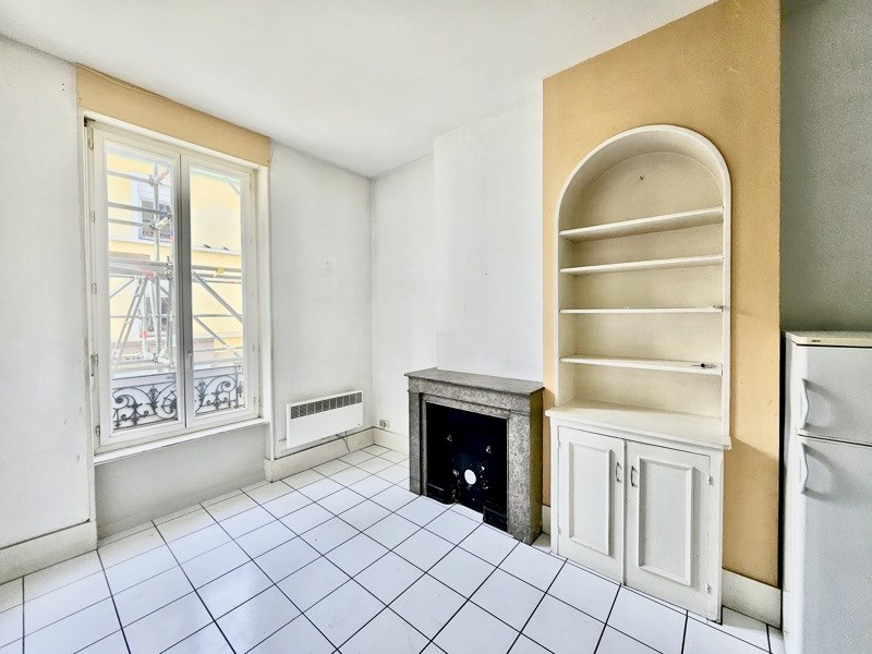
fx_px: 327
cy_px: 327
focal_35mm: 13
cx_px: 436
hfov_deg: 106.2
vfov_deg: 89.9
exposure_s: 1/50
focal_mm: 1.7
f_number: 2.2
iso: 50
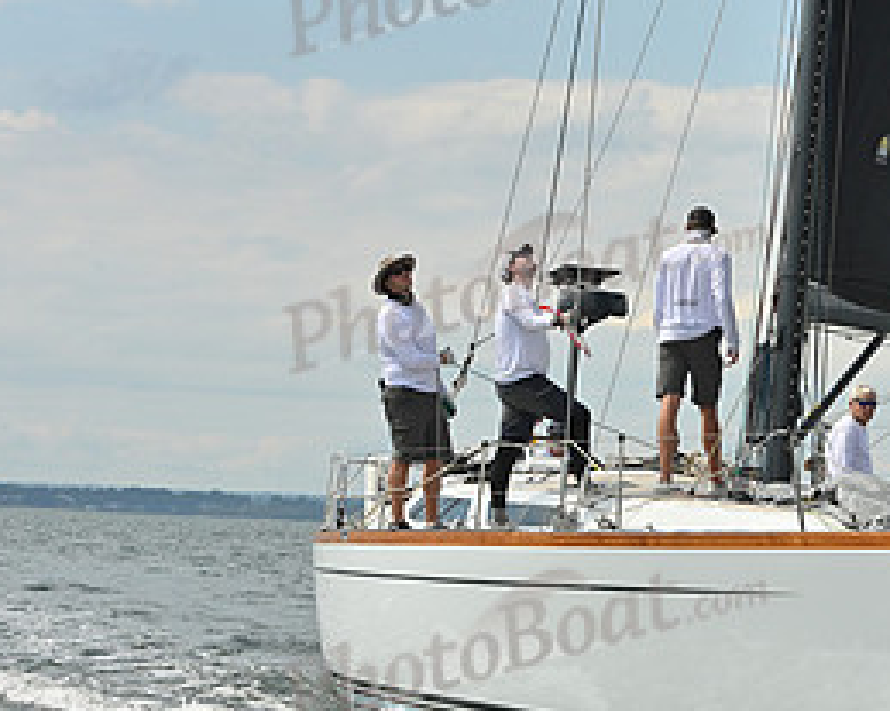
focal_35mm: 147
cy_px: 414
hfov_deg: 12.9
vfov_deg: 10.5
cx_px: 948
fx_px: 3871
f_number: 8
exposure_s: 1/1600
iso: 320
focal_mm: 70
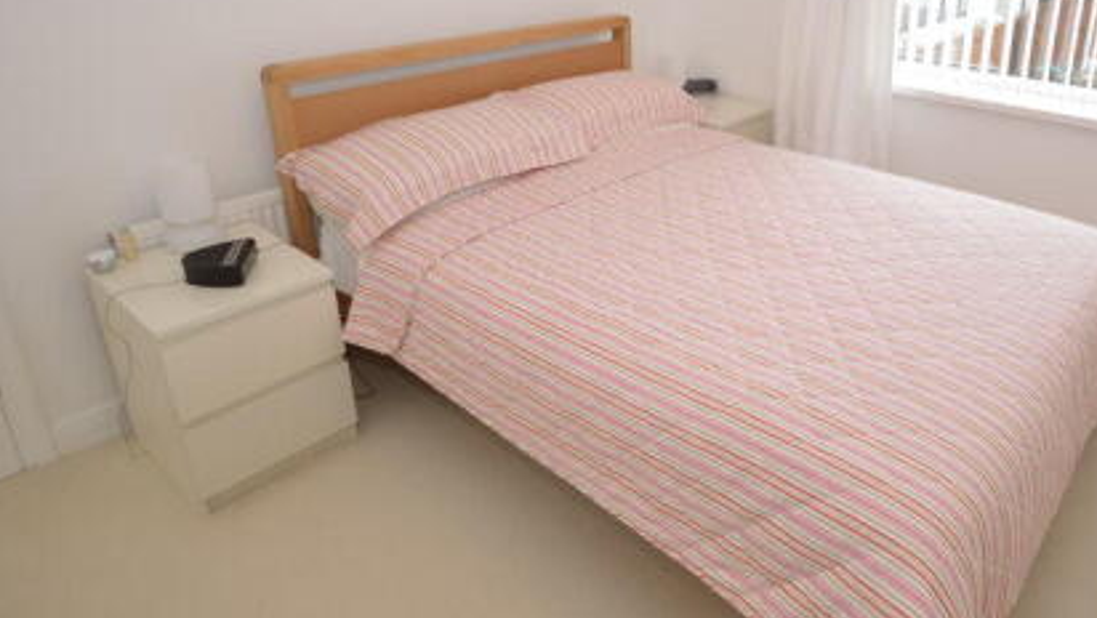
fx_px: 727
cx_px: 722
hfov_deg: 72.1
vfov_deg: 44.9
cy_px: 178
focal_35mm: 25
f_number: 4
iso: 125
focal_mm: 10
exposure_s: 1/60
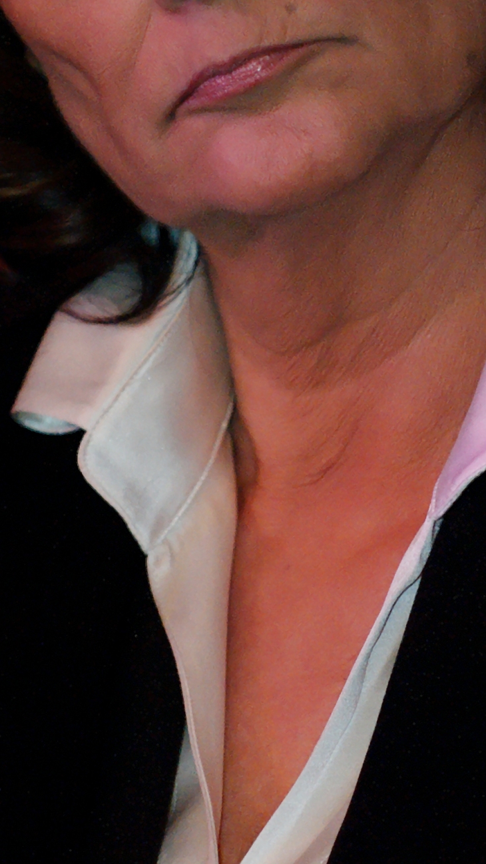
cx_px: 199
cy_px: 258
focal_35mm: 688
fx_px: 15764
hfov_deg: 1.8
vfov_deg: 3.1
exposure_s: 1/60
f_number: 2.8
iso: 640
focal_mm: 190
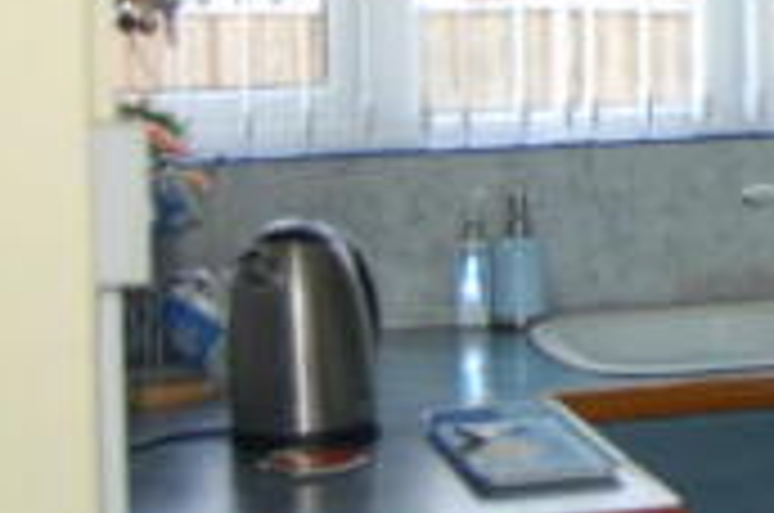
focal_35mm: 132
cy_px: -61
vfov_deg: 10.2
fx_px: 2831
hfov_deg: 14.1
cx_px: 1318
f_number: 3.8
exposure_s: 1/60
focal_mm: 23
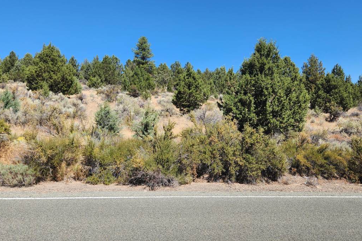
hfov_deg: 61.9
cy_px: 122
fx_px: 302
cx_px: 172
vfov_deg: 43.6
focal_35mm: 30
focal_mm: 5.4
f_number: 1.8
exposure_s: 1/1293
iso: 20
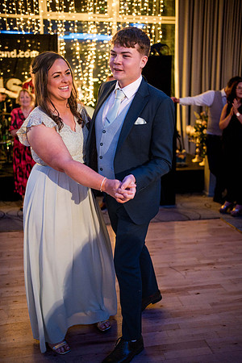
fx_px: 353
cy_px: 182
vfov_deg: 54.4
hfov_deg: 37.9
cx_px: 121
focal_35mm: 35
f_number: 1.8
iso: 3200
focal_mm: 35
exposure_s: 1/250
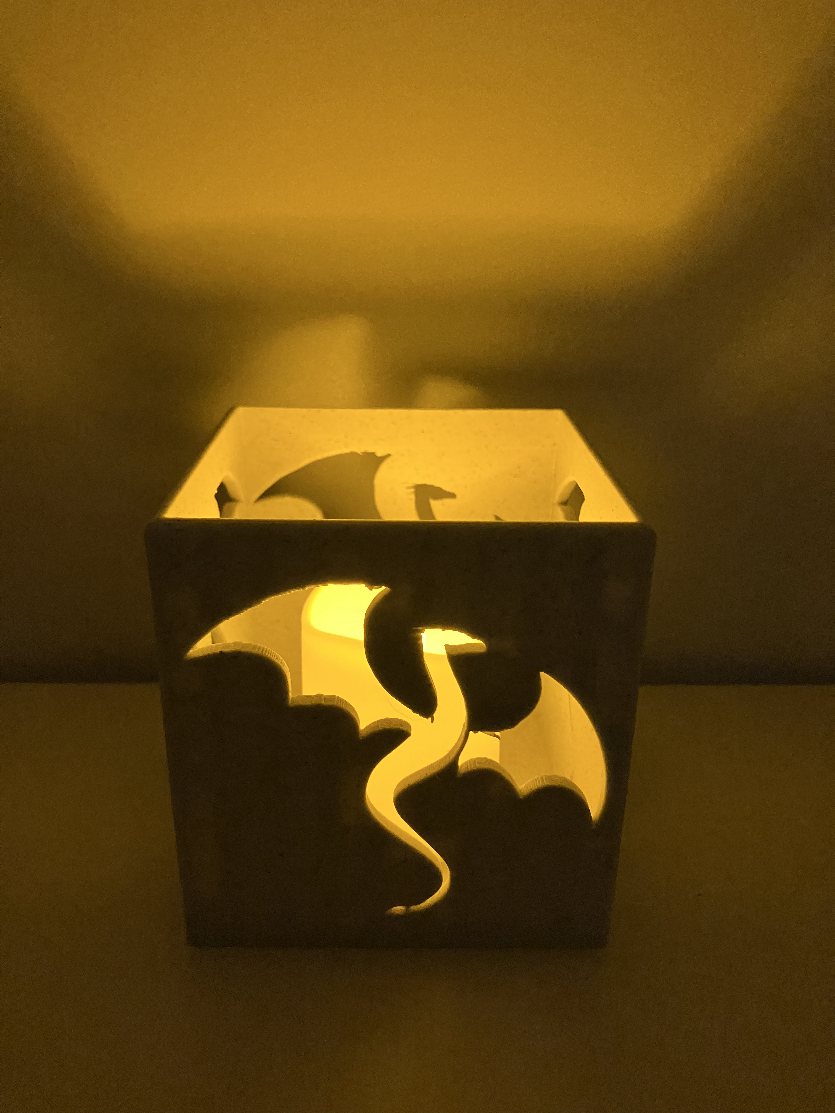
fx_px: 901
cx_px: 418
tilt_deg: -22.0
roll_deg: +0.5
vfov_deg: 63.4
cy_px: 556
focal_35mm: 28
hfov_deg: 49.7
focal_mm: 3.99
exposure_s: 1/30
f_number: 1.8
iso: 640
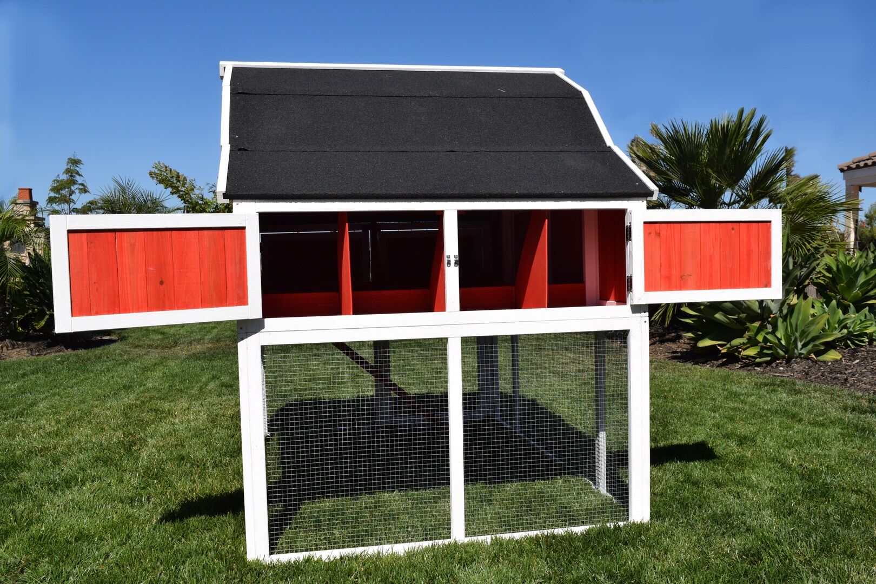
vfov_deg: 40.0
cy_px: 292
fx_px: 803
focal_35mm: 33
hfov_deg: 57.2
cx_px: 438
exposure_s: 1/500
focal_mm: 22
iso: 200
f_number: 11
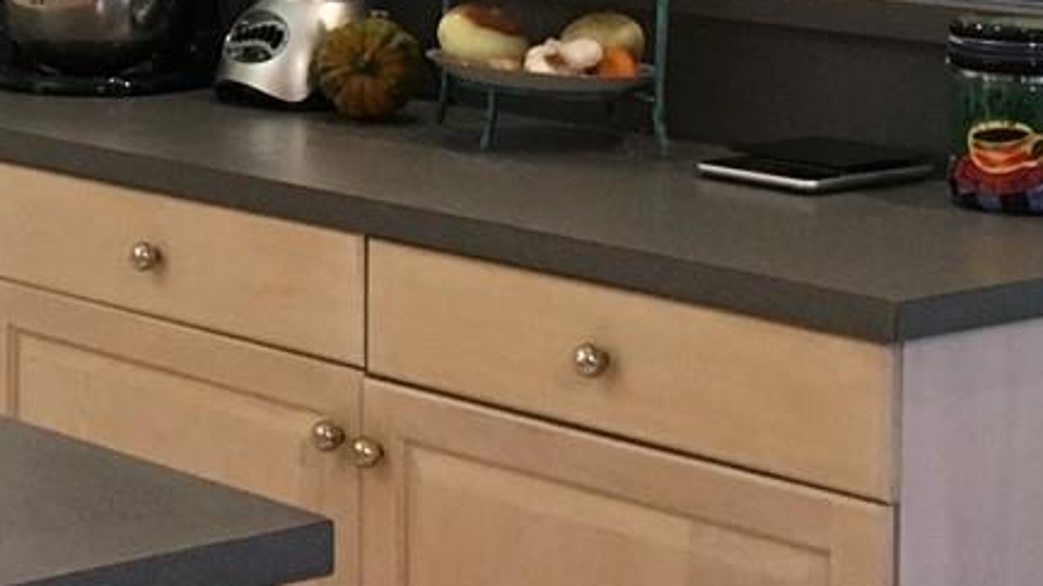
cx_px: -369
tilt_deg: -3.7
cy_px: -111
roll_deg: +0.8
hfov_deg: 17.1
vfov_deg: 10.2
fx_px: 3236
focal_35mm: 117
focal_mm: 4.15
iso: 125
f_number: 2.2
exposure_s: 1/30
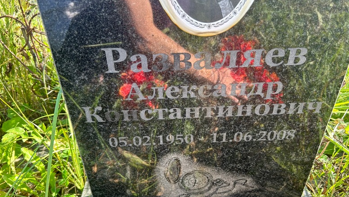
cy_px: 120
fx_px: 268
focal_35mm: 29
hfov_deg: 66.0
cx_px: 173
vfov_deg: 40.0
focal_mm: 5.7
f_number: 1.5
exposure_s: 1/230
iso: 40
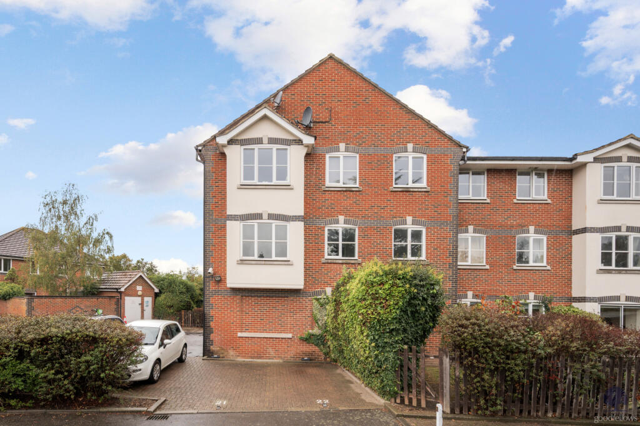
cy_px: 213
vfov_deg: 81.1
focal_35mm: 14
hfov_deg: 104.3
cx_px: 320
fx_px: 249
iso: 400
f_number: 8
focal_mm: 14
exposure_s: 1/125
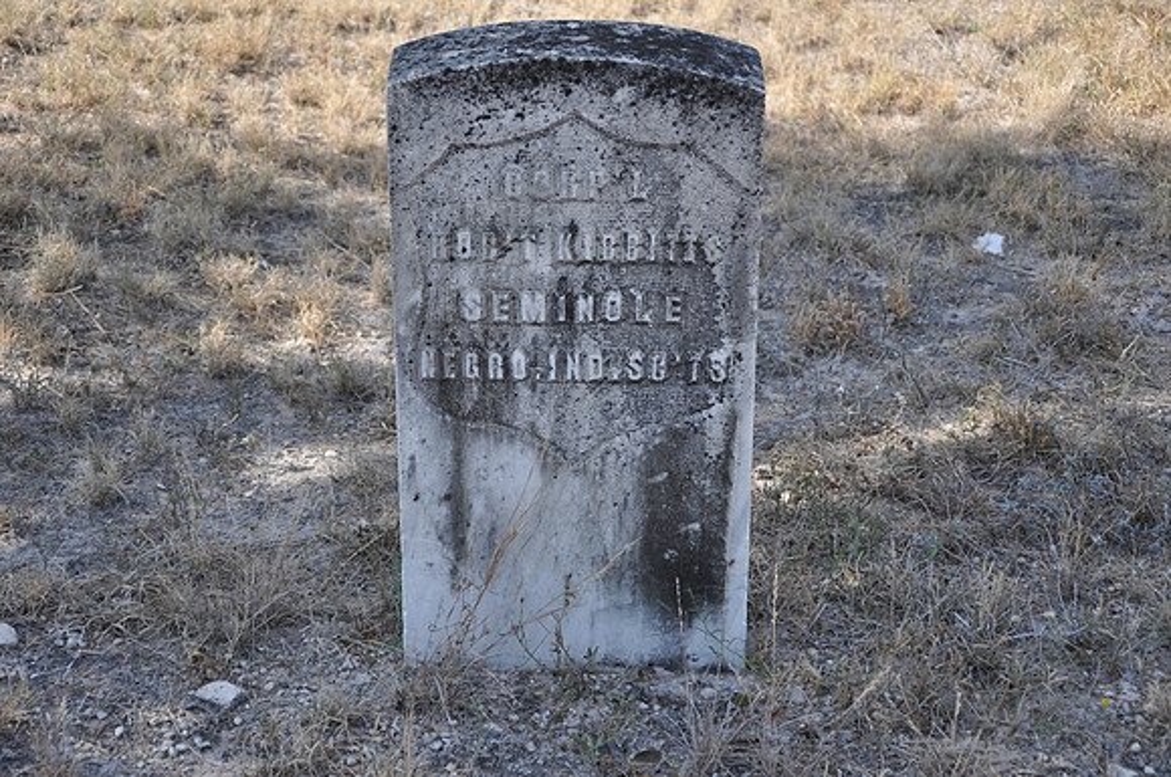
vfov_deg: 15.7
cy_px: 388
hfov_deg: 23.4
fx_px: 2826
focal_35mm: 87
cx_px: 586
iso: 200
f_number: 5.6
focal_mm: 58
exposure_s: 1/125
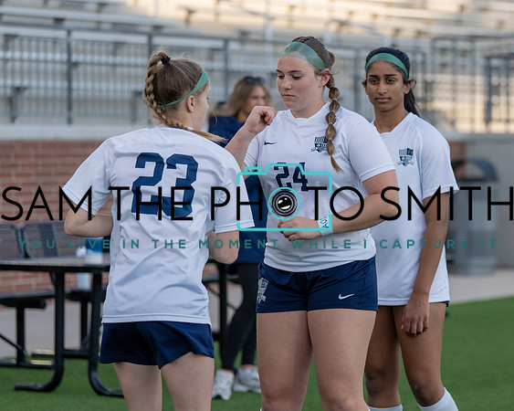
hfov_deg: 14.1
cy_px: 175
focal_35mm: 136
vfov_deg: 11.3
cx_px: 355
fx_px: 2069
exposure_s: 1/6400
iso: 1000
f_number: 2.8
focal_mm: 105
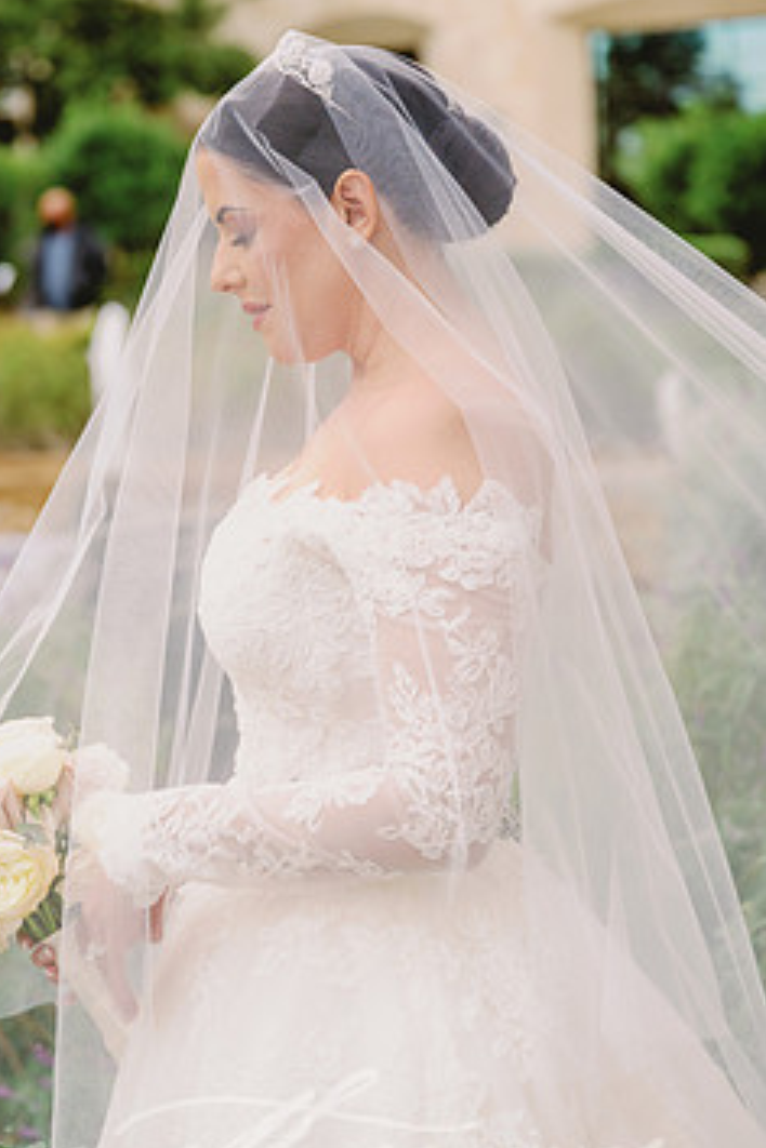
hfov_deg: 15.3
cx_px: 282
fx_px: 2840
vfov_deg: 22.9
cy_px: 568
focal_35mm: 89
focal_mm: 70
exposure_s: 1/200
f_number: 3.2
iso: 160
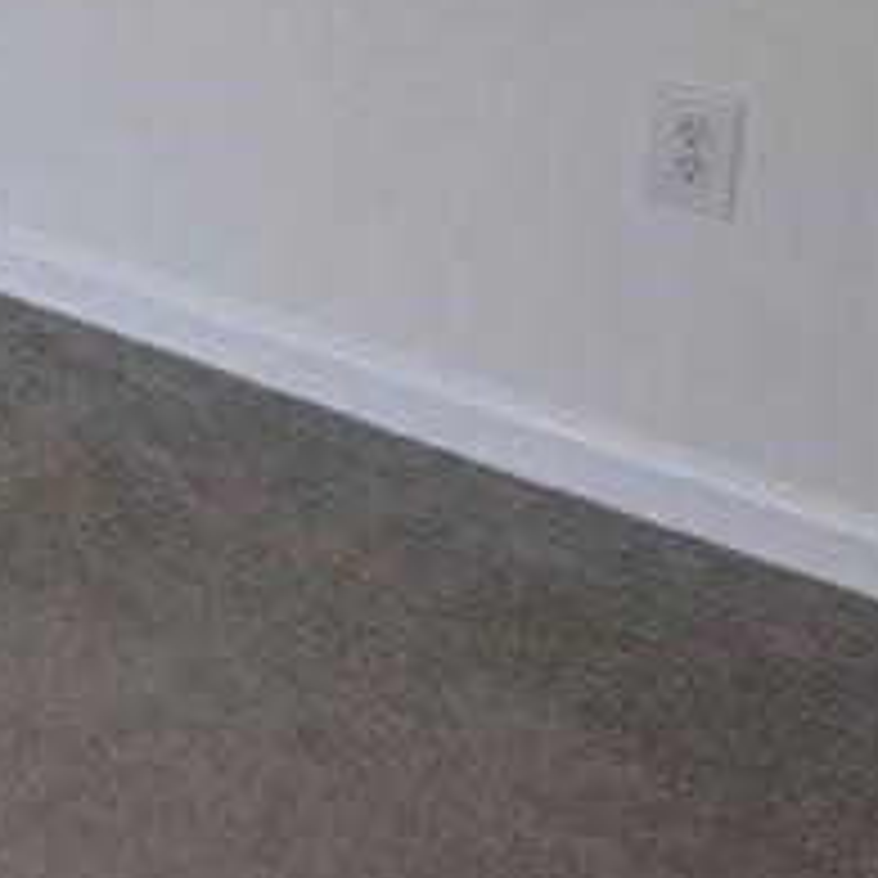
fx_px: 3070
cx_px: -1108
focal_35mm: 107
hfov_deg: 13.1
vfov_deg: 14.5
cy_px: -639
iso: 50
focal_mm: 5.4
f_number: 1.8
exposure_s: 1/120
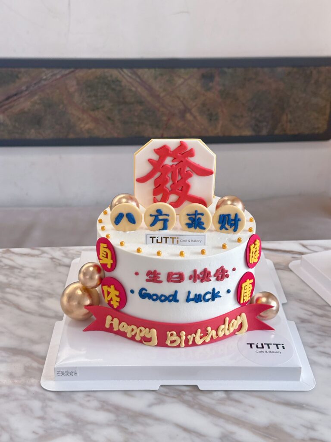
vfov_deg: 39.7
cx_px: 166
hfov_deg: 30.3
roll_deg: -1.9
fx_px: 612
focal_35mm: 48
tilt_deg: -24.5
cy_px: 221
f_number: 1.78
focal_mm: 6.86
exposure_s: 1/50
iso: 125
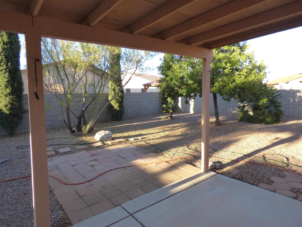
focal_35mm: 21
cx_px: 144
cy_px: 108
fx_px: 183
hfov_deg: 78.9
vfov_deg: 63.4
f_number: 3.2
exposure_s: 1/250
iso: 160
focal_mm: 3.58
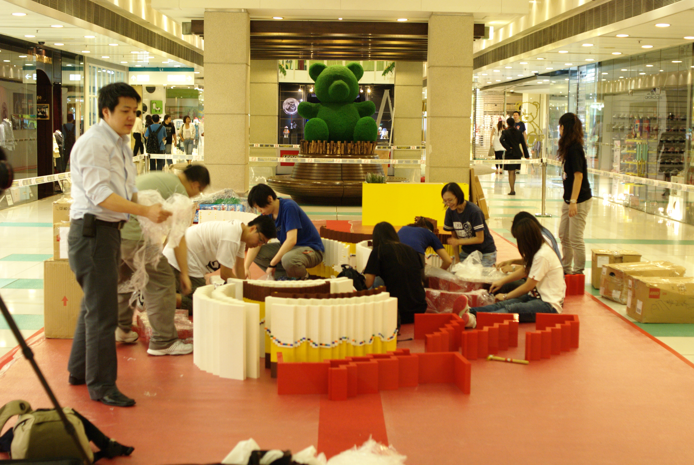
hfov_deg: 37.8
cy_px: 232
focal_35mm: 52
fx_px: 1013
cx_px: 347
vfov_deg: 25.8
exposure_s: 1/40
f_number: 3.2
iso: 800
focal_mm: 35
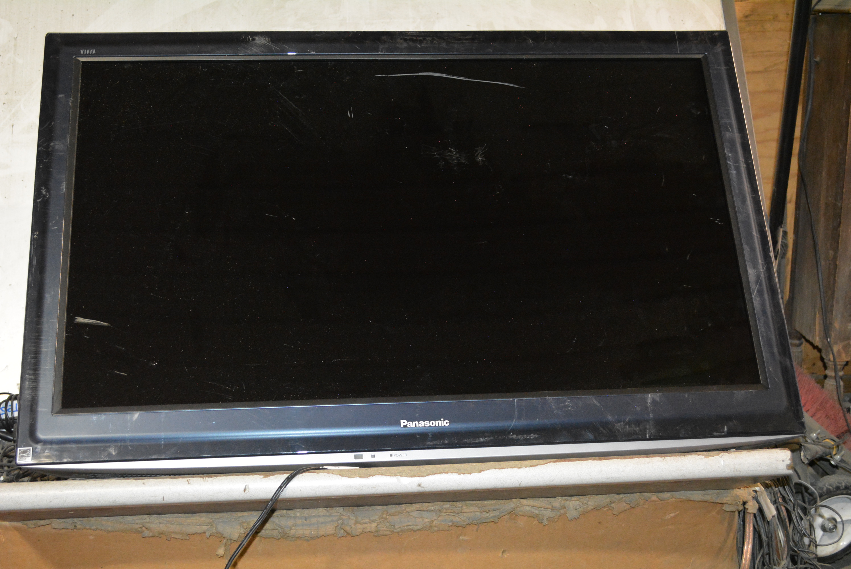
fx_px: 1136
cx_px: 426
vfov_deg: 28.1
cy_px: 284
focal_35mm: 48
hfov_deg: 41.1
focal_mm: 32
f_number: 4.8
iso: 3200
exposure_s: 1/40
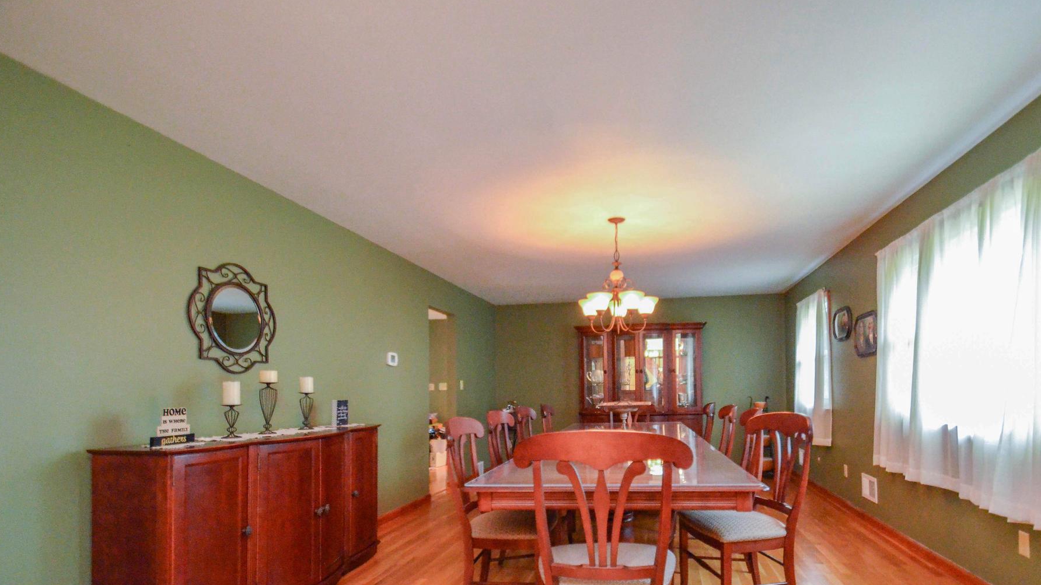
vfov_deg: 59.8
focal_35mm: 18
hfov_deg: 92.2
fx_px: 497
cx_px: 584
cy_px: 383
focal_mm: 10
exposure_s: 1/60
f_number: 4
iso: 3200
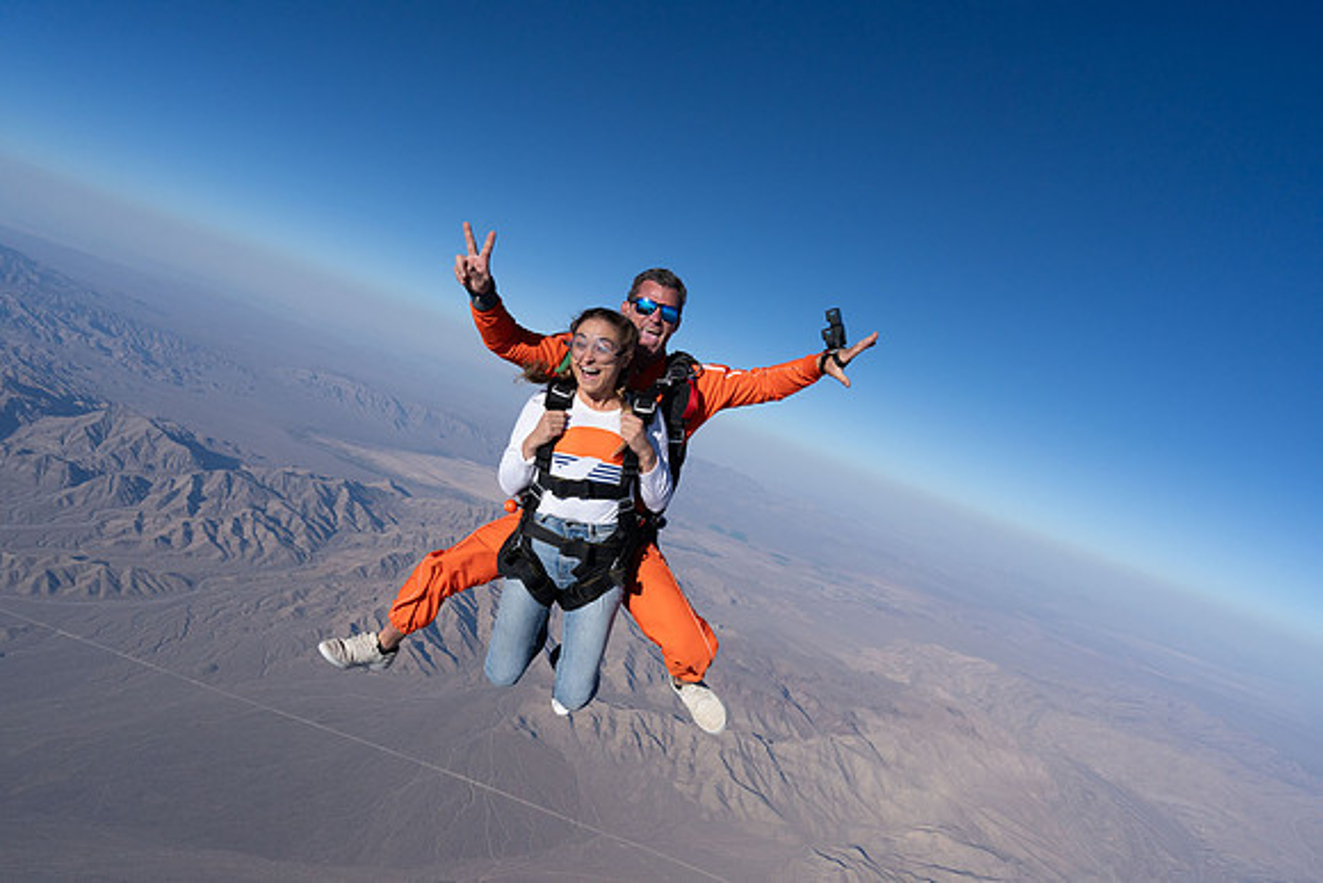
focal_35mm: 24
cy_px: 442
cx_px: 662
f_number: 13
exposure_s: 1/2000
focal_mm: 24
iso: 800
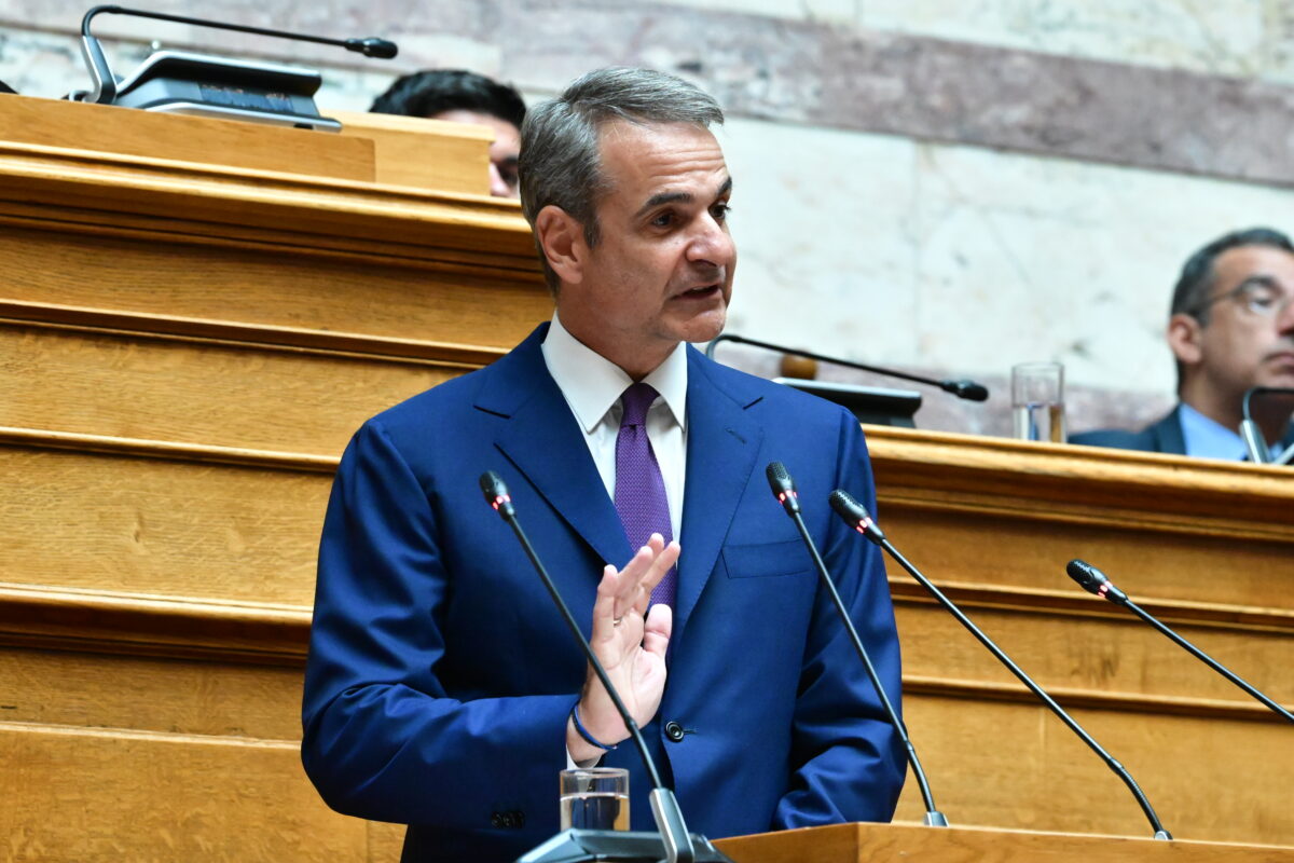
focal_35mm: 292
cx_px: 647
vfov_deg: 4.7
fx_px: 10495
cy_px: 432
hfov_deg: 7.1
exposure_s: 1/400
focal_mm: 195
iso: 8000
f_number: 5.6
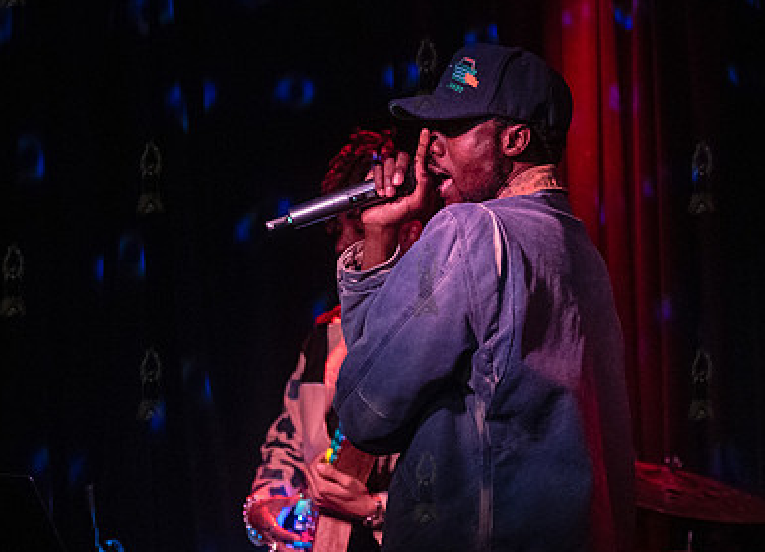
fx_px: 3183
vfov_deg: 9.9
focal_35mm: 146
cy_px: 215
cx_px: 394
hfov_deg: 13.7
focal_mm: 80
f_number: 2.8
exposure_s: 1/250
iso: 8000
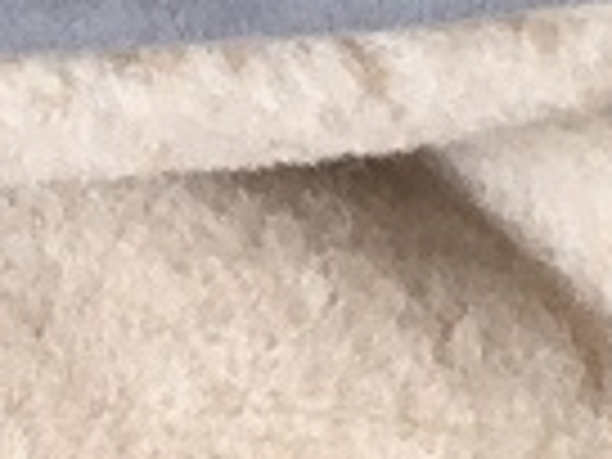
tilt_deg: -32.8
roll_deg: +1.0
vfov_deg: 6.9
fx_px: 3783
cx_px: -94
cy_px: -76
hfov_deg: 9.1
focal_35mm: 214
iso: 64
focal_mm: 4.15
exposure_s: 1/33
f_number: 2.2
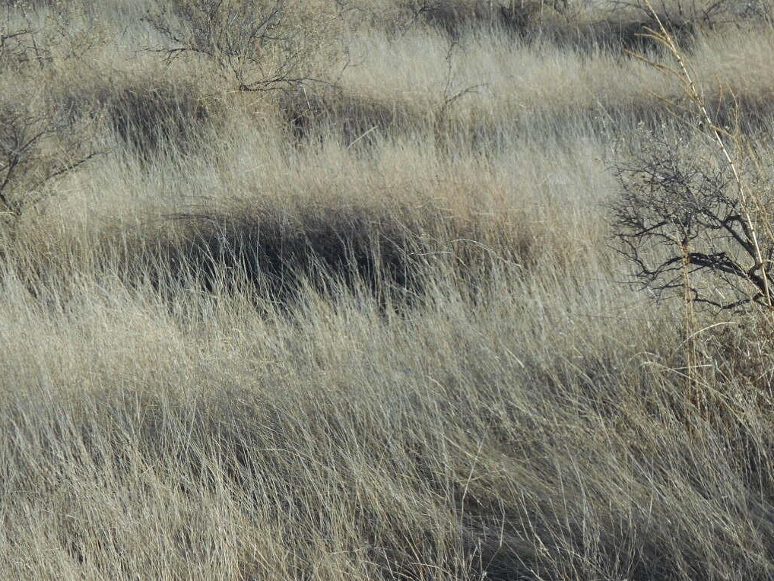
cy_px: 251
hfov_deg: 12.8
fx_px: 3444
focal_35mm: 154
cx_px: 239
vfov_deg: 9.6
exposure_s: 1/320
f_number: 5.5
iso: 80
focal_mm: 17.6
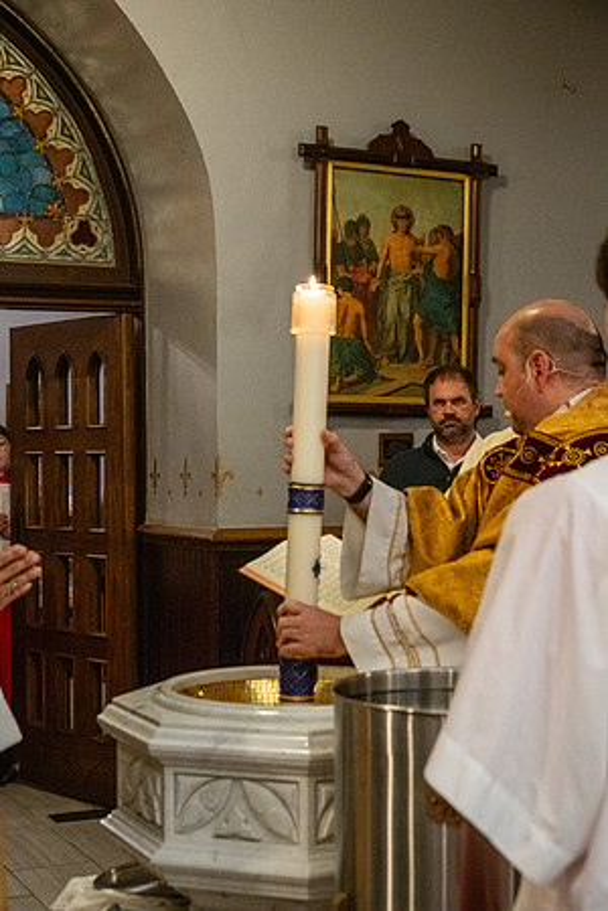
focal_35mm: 55
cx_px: 304
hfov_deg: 24.6
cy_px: 456
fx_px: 1393
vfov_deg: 36.2
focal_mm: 55
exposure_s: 1/60
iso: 5000
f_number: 6.3
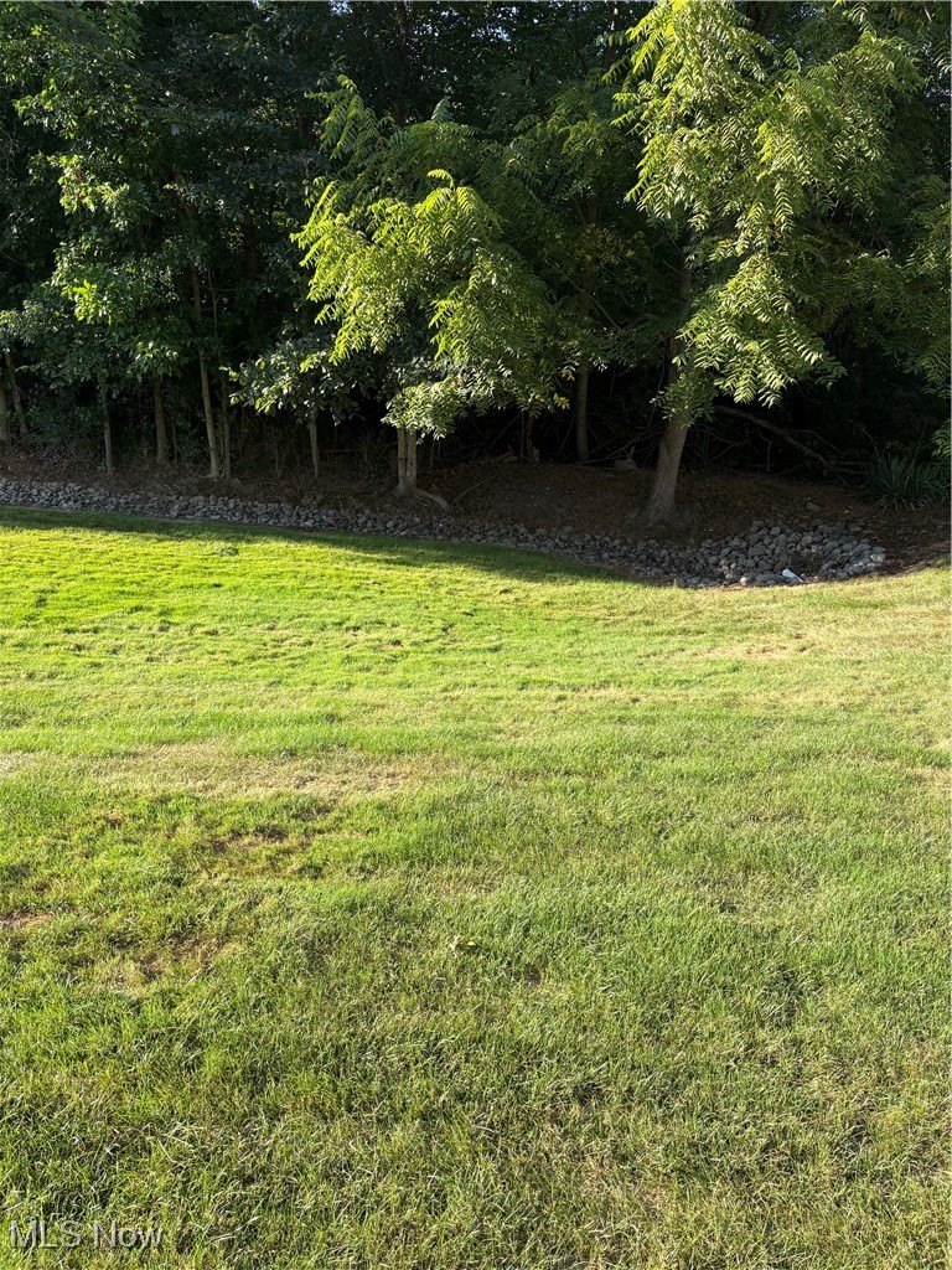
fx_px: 953
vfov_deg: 67.3
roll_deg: -3.0
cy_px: 635
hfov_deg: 53.1
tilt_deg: -19.1
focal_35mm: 26
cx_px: 476
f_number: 1.6
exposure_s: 1/492
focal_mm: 5.96
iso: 50
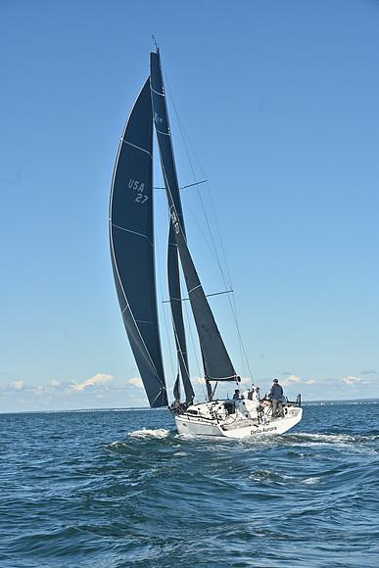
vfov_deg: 28.8
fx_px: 1105
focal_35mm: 70
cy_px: 284
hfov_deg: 19.5
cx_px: 190
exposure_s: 1/1000
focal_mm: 70
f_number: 10
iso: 250
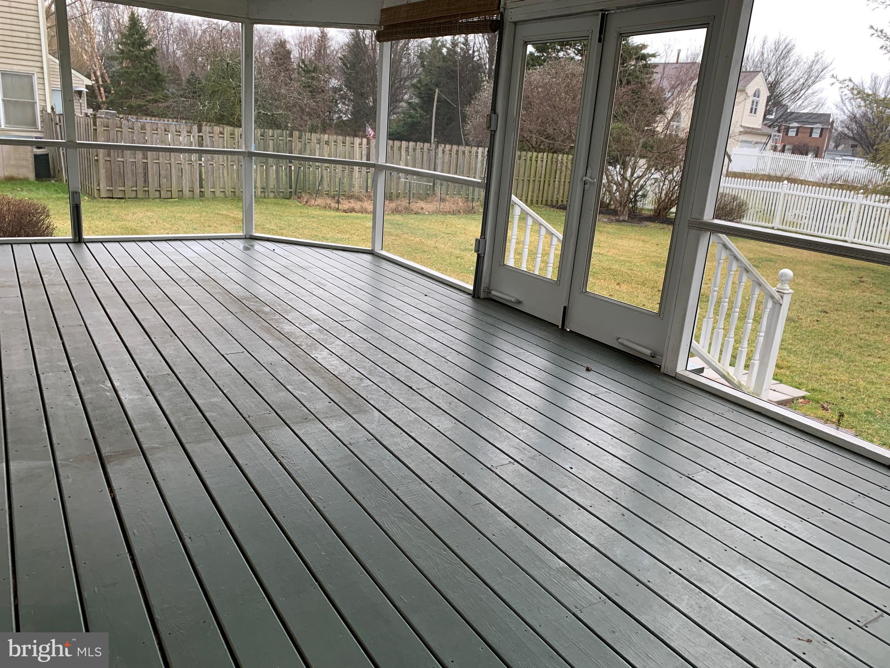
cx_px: 445
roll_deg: -4.4
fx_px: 668
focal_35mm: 26
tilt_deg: -14.0
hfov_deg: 67.3
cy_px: 334
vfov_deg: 53.1
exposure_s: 1/120
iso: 50
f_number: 1.8
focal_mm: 4.25
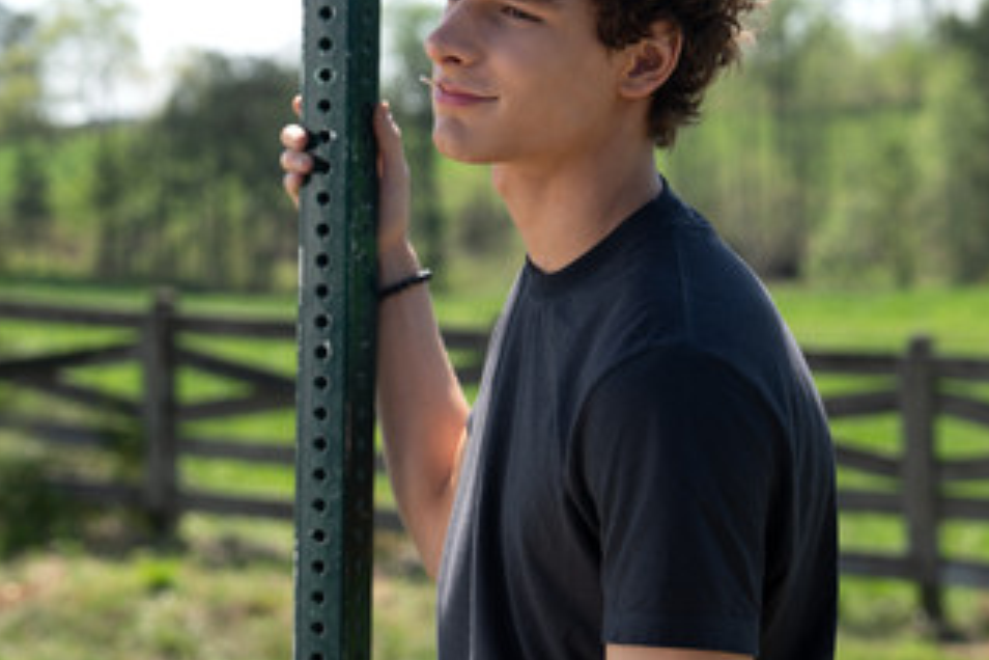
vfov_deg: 12.5
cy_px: 297
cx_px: 429
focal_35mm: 110
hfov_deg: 18.6
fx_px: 3022
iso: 100
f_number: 4.5
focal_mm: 70
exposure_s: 1/200
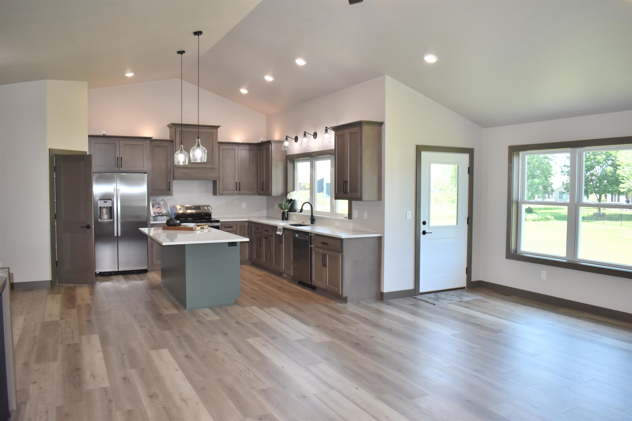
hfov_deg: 67.4
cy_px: 210
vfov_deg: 47.9
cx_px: 316
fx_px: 474
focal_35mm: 27
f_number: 5
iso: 500
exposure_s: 1/200
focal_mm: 18
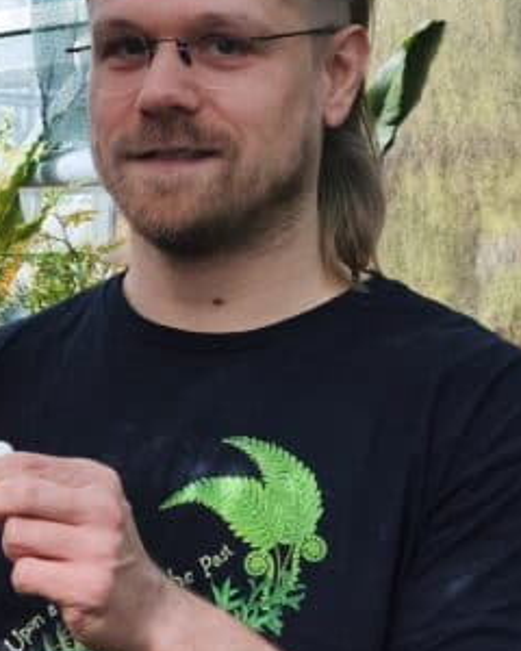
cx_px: -187
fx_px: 2217
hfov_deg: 12.9
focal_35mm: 115
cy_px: 349
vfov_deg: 16.7
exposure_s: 1/100
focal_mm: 6.18
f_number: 1.65
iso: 80
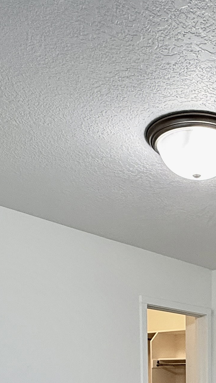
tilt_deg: -4.0
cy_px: 418
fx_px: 489
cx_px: 233
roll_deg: +0.3
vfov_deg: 36.5
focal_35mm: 48
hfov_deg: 23.5
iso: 125
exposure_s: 1/120
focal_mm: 2.22
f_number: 2.2
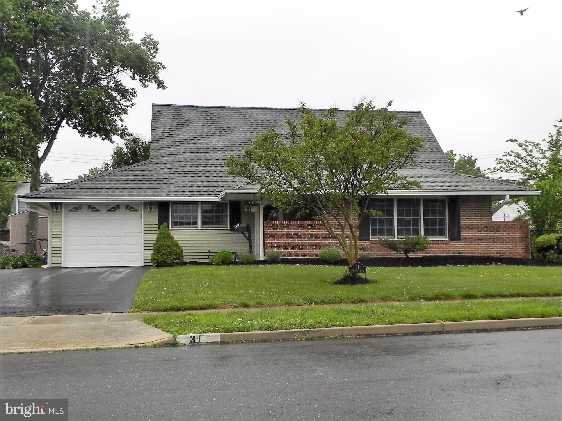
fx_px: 601
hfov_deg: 50.1
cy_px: 210
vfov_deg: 38.7
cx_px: 281
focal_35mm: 37
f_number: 4.5
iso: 160
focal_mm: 6.6
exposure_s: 1/136
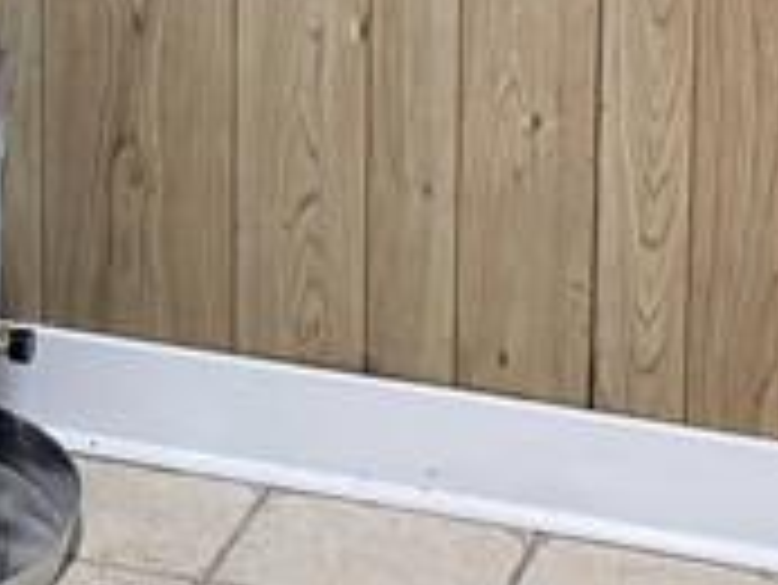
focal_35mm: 142
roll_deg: +0.3
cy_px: -274
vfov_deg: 10.1
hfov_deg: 13.8
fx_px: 3194
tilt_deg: -12.7
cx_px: 162
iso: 320
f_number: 1.78
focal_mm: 6.76
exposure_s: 1/60
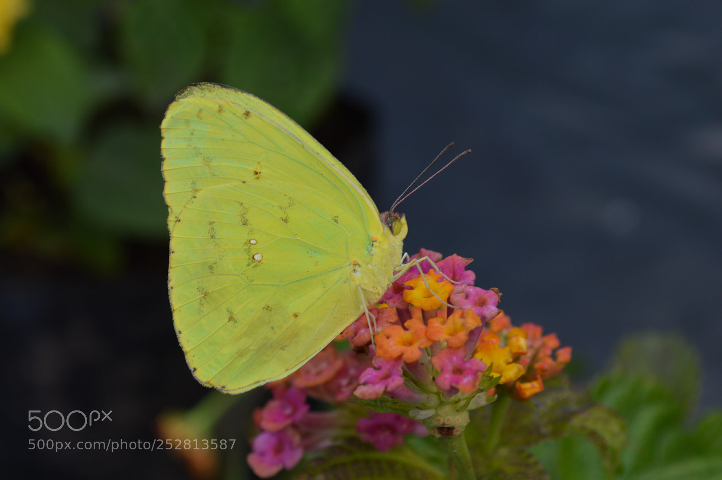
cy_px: 240
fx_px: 1653
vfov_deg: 16.5
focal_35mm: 82
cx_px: 361
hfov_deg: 24.6
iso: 125
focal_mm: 55
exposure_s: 1/100
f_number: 8
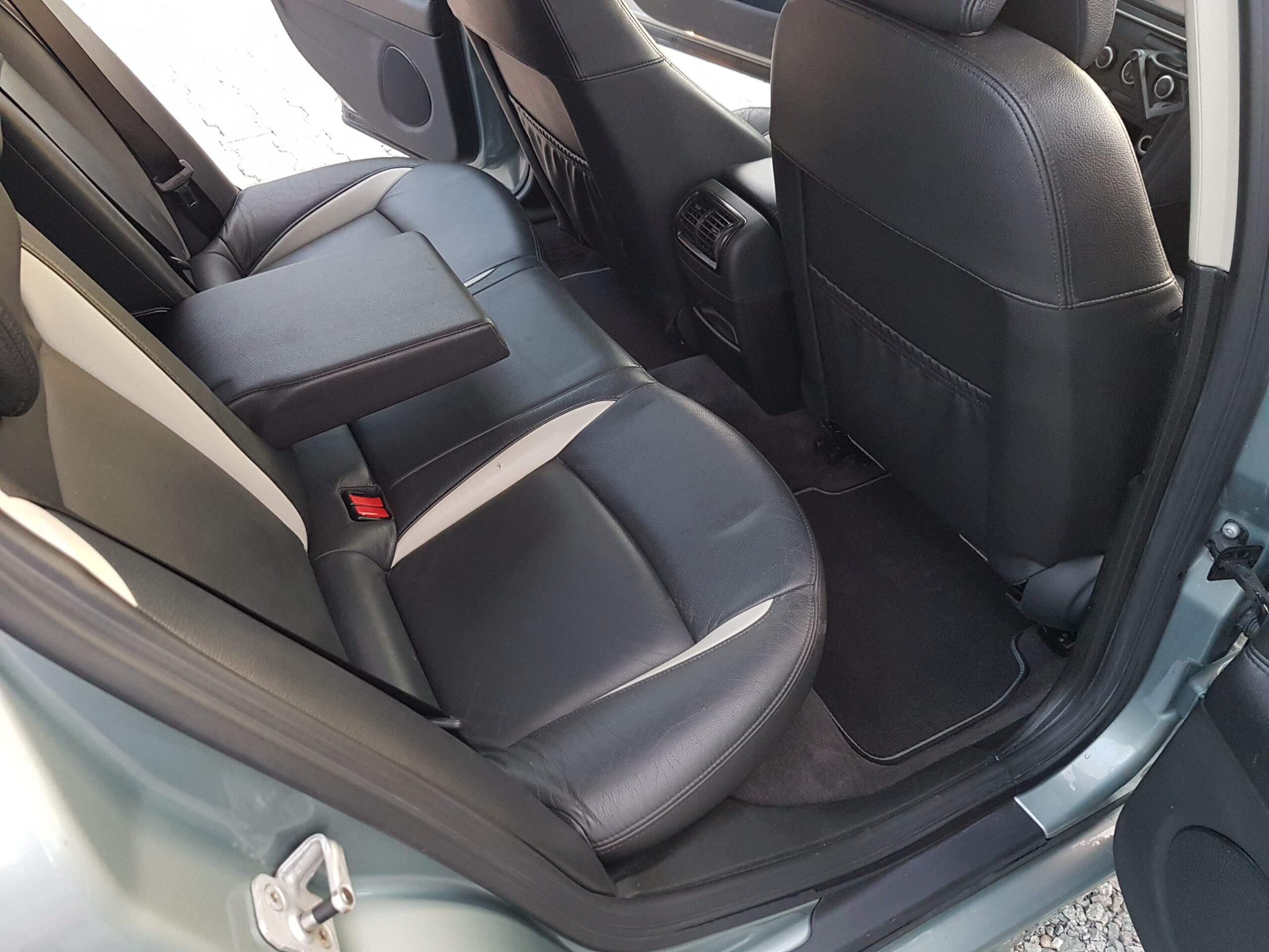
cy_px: 476
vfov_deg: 53.1
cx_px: 634
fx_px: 953
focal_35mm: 26
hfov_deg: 67.3
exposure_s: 1/25
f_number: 1.7
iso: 160
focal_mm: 4.2
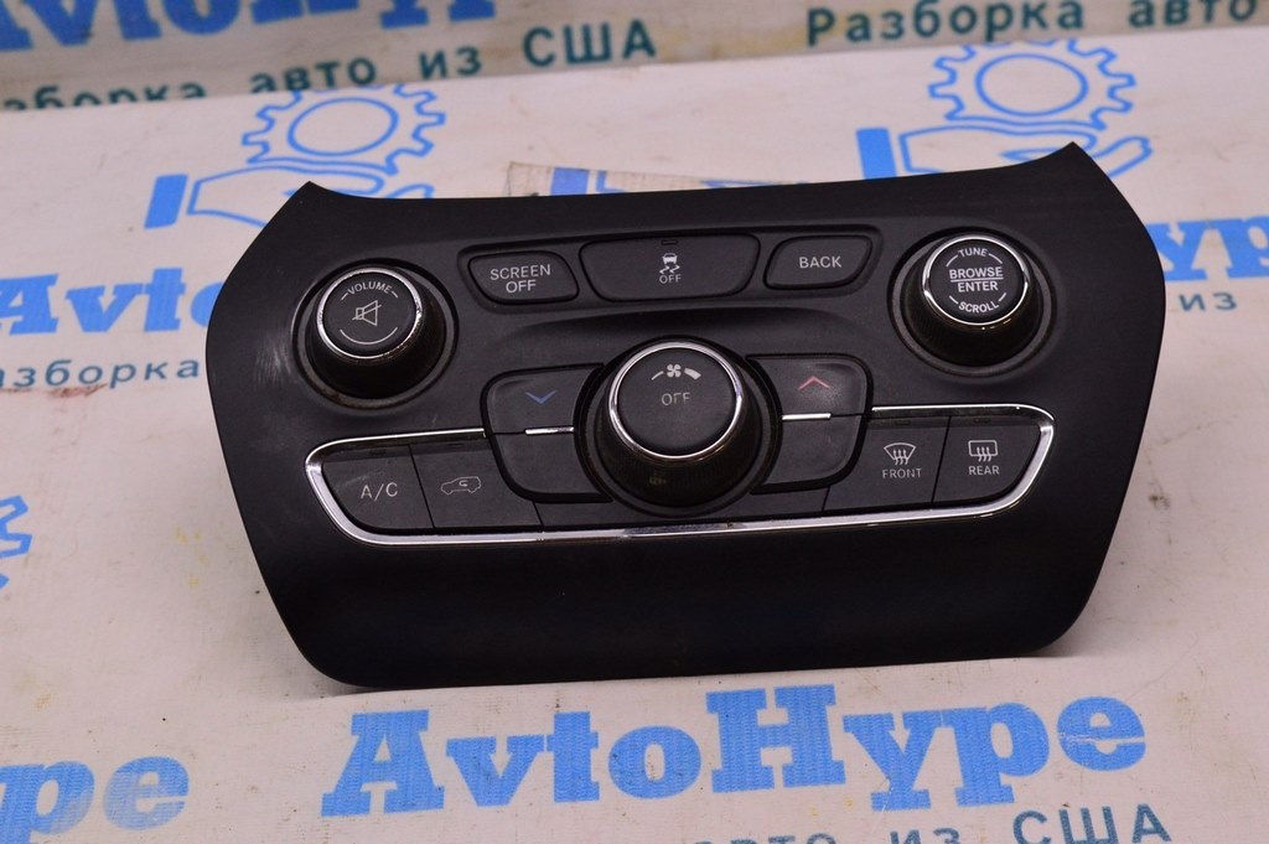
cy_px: 422
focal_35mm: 63
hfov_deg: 31.9
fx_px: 2219
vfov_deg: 21.5
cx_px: 634
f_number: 8
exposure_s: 1/125
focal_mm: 42
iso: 1600
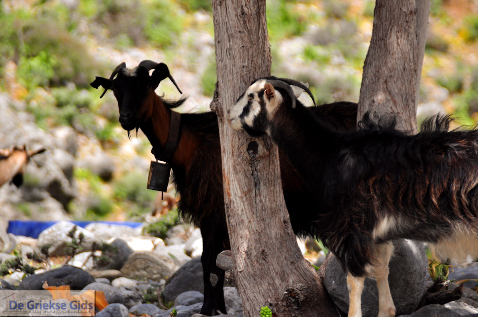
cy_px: 158
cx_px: 239
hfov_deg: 6.9
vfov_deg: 4.6
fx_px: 3978
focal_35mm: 300
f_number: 6.3
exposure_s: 1/640
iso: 200
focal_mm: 200
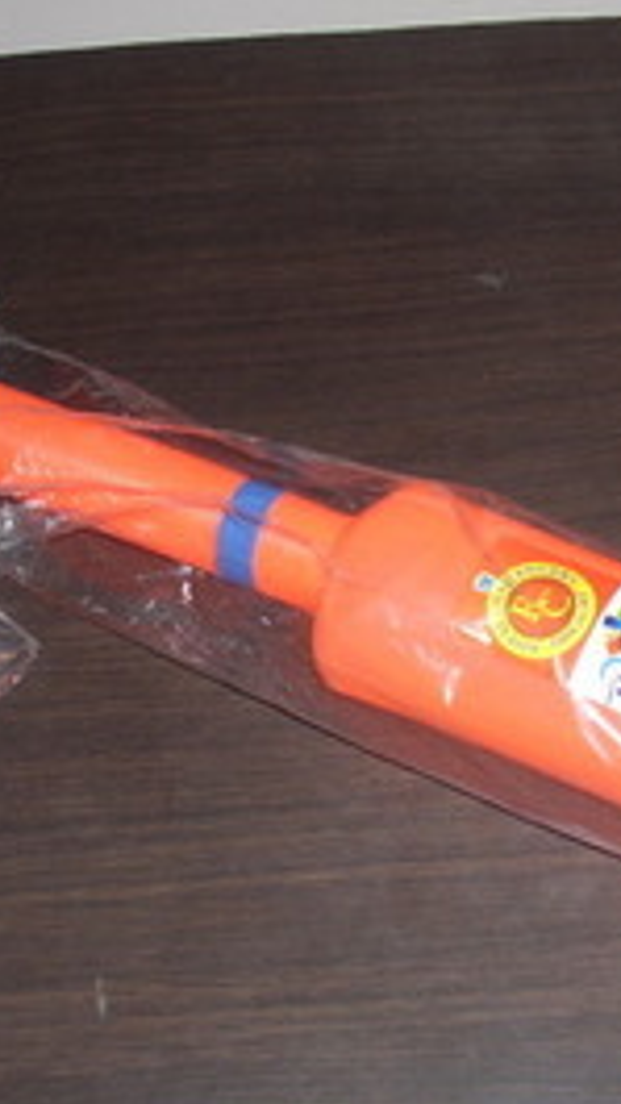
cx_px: 659
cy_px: 673
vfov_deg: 27.8
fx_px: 2226
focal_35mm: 76
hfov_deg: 15.5
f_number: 2.8
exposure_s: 1/60
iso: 64
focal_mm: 6.2
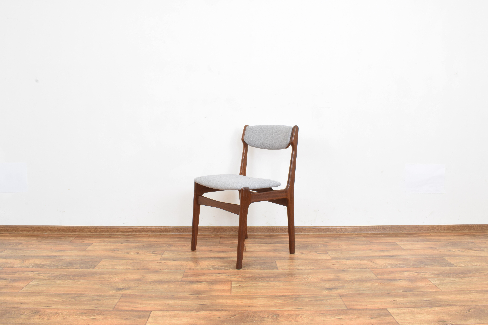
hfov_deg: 61.9
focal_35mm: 30
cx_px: 244
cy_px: 162
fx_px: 407
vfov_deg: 43.6
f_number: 25
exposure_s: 5
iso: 100
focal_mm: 20
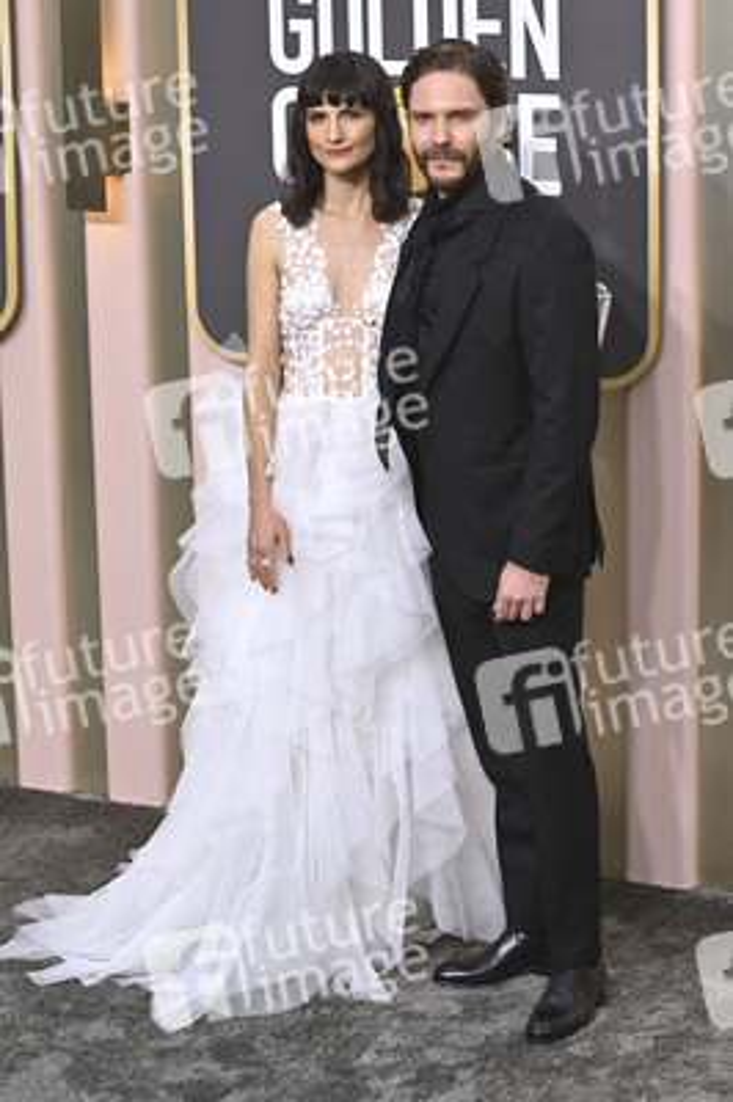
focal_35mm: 85
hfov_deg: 16.0
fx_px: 2600
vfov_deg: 23.9
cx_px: 366
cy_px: 551
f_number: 8
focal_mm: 85
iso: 800
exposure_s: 1/640
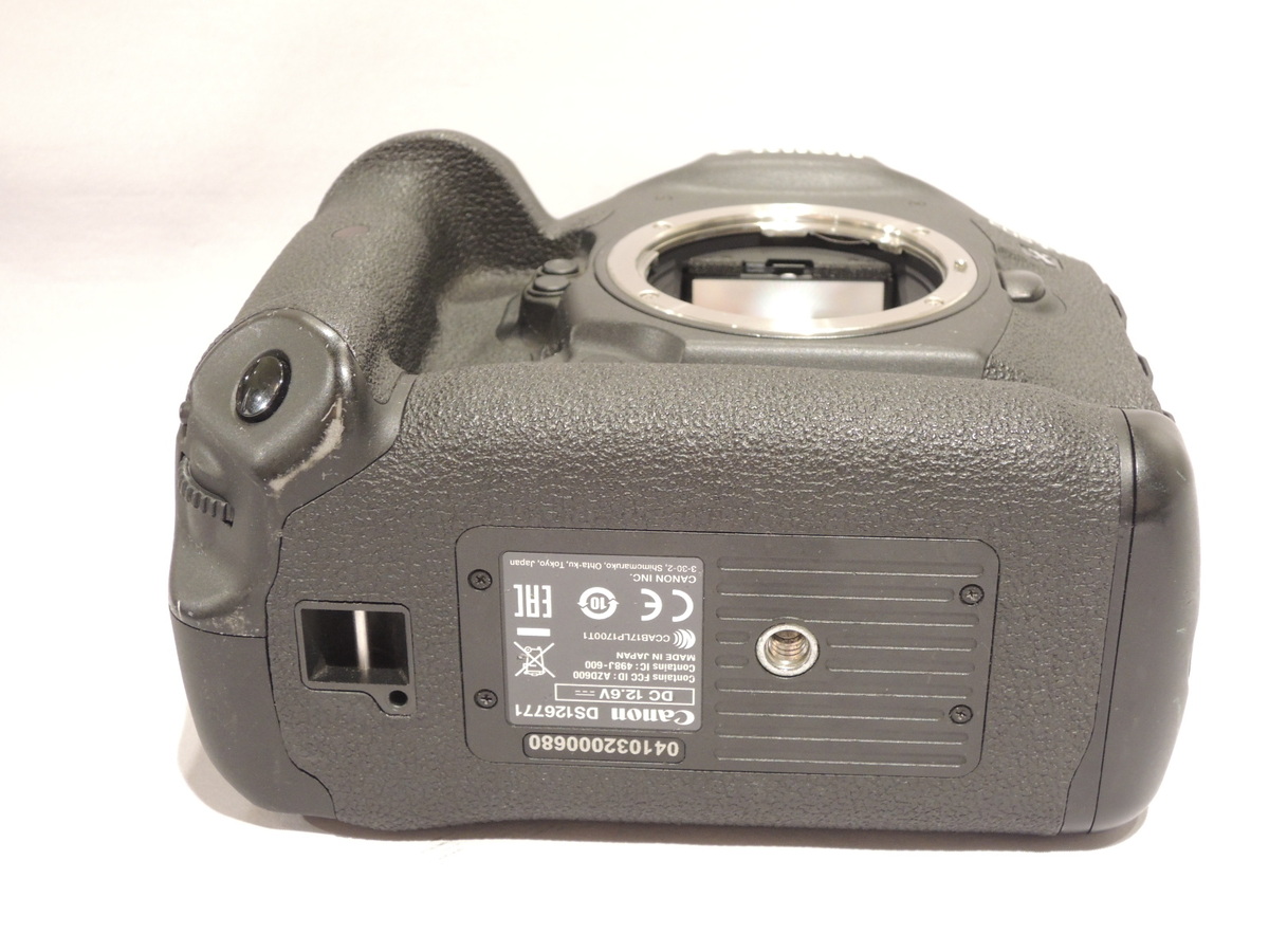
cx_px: 634
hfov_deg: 34.9
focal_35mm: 55
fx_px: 2016
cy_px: 476
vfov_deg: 26.6
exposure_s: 1/30
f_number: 4.5
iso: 400
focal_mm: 9.9
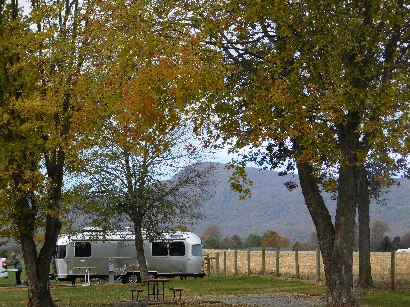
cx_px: 205
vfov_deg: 14.9
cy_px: 154
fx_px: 1173
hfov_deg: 19.8
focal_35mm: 99
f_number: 4.6
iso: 125
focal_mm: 17.6
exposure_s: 1/500
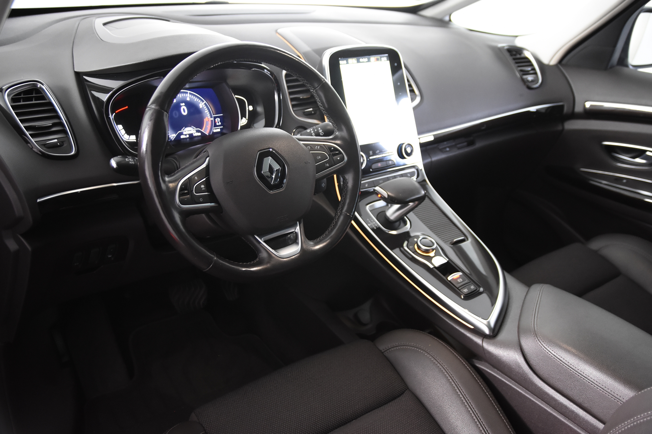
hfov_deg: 57.2
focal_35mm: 33
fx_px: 598
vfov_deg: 40.0
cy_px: 217
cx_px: 326
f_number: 3
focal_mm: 22
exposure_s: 1/30
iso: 1800
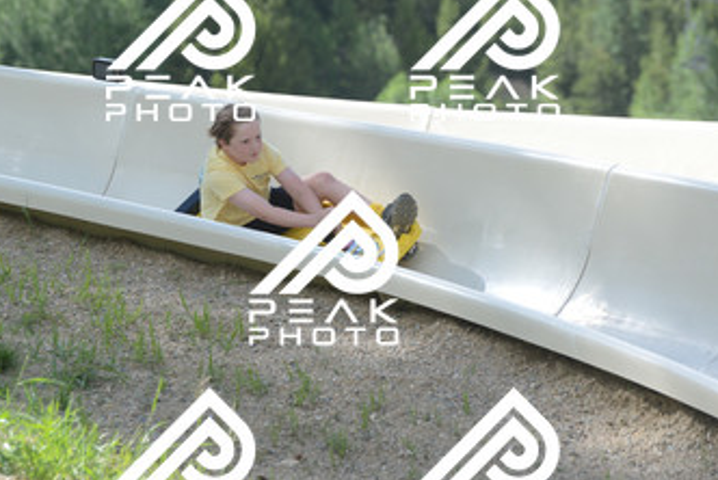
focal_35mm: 235
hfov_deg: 8.8
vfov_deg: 5.9
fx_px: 4691
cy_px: 254
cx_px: 333
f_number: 6.3
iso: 1000
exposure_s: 1/1250
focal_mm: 195
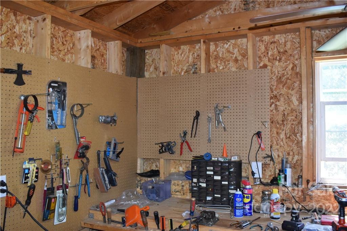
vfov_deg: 38.3
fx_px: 332
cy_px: 116
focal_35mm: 34
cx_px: 174
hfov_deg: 55.1
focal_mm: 23
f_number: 5
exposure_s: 1/100
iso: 800
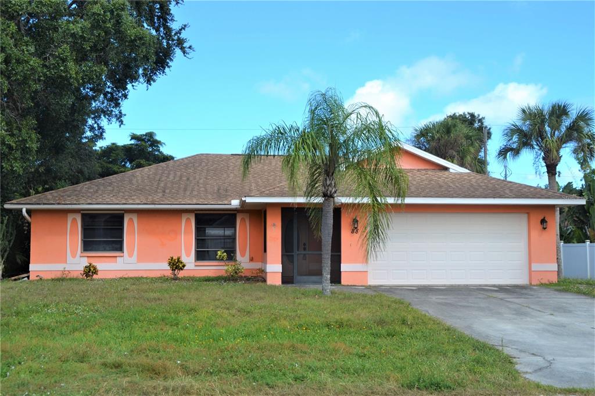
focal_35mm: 42
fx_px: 694
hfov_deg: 46.4
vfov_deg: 31.9
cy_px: 198
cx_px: 298
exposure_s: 1/200
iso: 100
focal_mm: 28
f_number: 7.1
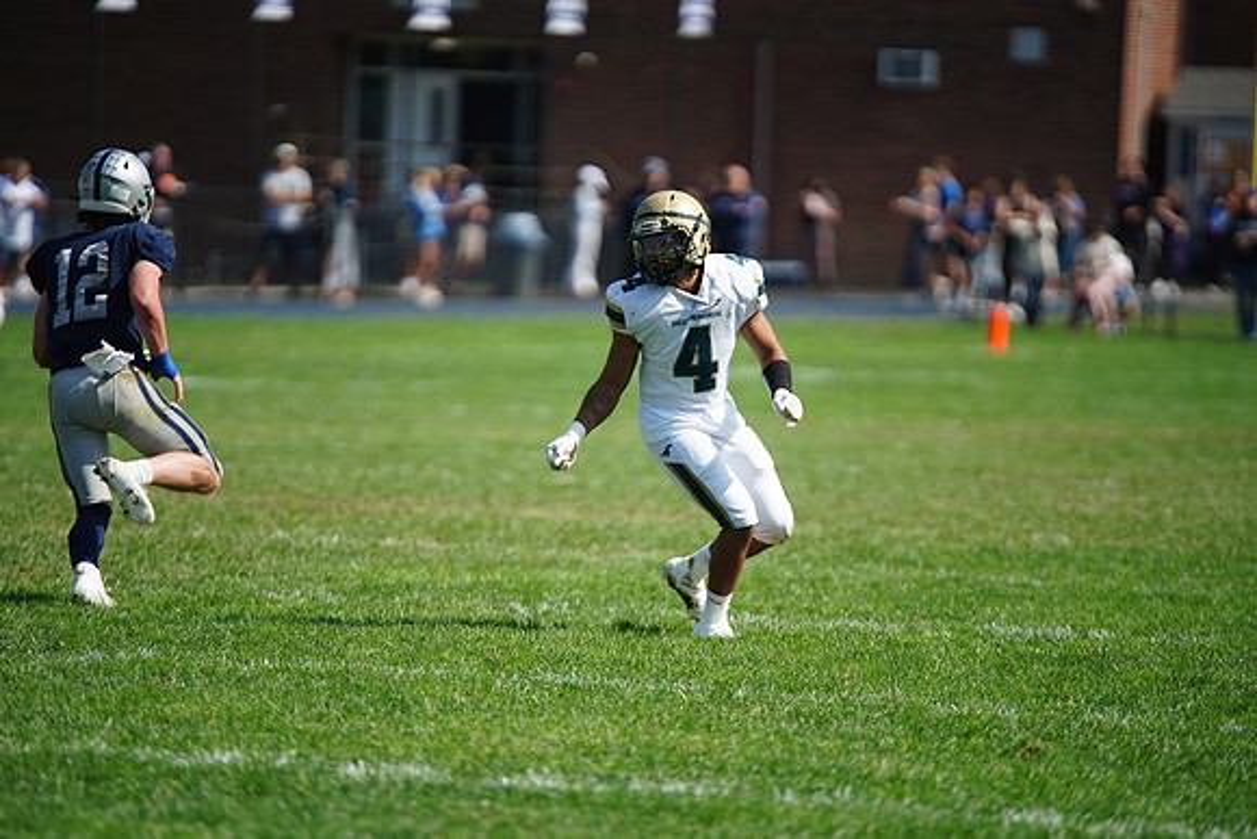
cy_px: 420
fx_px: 10477
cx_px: 628
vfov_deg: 4.6
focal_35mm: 300
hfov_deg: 6.9
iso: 400
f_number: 2.8
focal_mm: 300
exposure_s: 1/4000
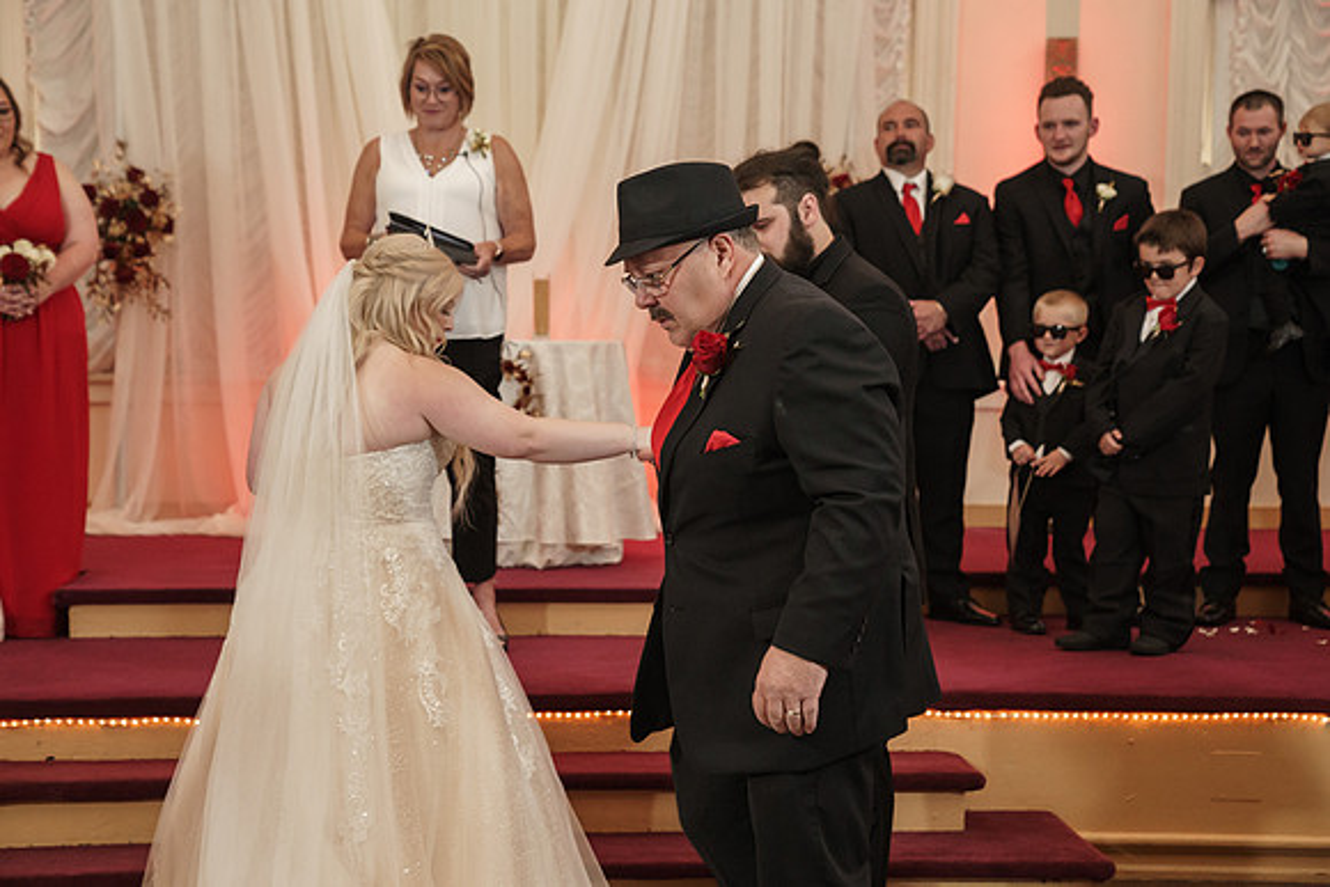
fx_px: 2435
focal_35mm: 66
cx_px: 665
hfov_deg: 30.5
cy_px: 444
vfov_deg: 20.7
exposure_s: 1/160
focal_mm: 65
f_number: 4
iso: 2000
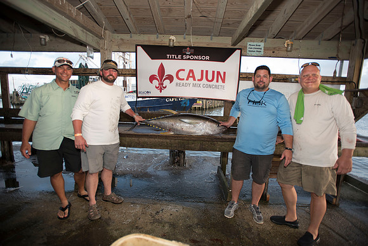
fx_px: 174
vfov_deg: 70.5
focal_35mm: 17
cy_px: 123
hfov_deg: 93.3
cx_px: 184
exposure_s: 1/250
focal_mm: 17
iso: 250
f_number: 2.8
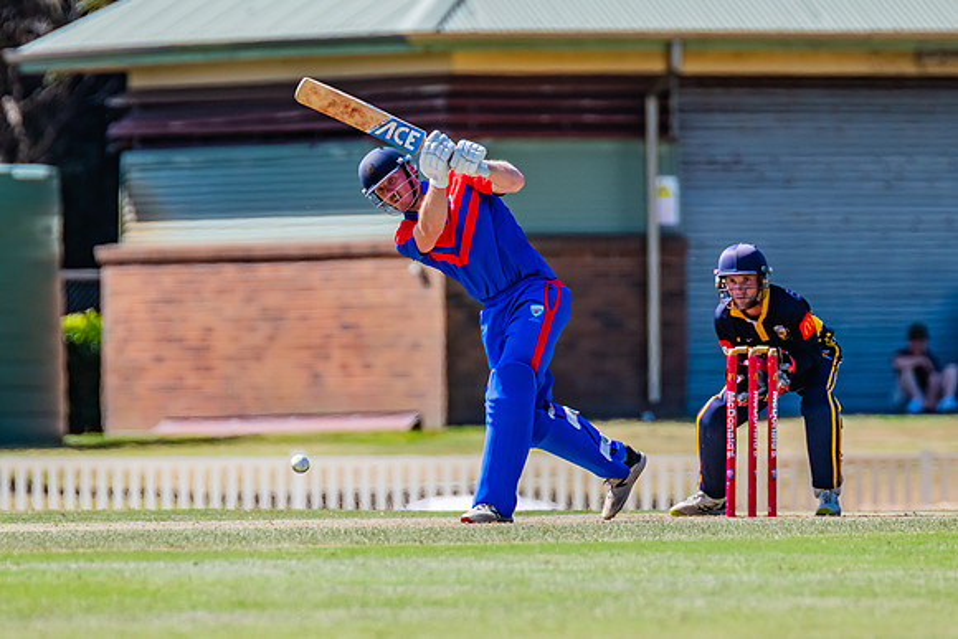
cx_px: 511
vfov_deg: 1.7
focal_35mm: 791
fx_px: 21045
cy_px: 336
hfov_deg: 2.6
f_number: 7.1
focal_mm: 600
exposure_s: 1/2000
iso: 640
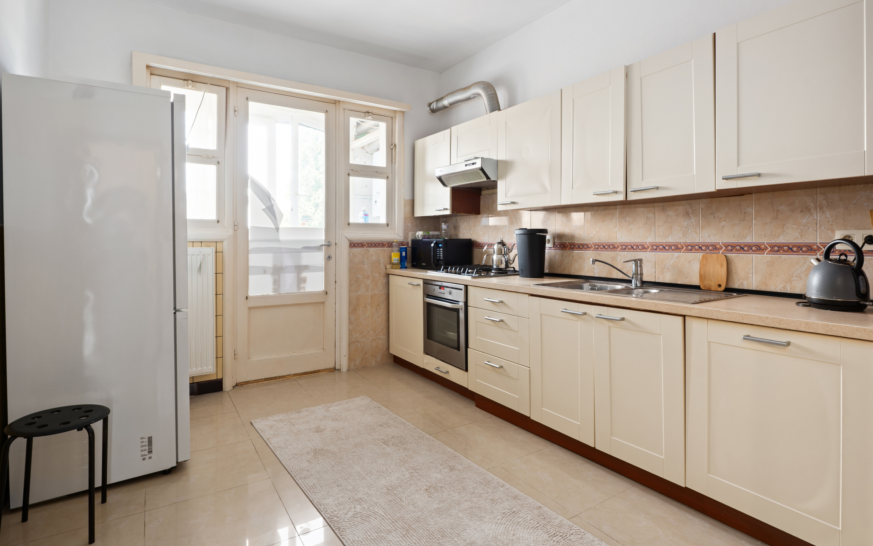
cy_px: 253
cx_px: 448
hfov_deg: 88.0
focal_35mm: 19
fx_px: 452
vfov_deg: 62.1
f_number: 11
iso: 250
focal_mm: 16
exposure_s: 1.6
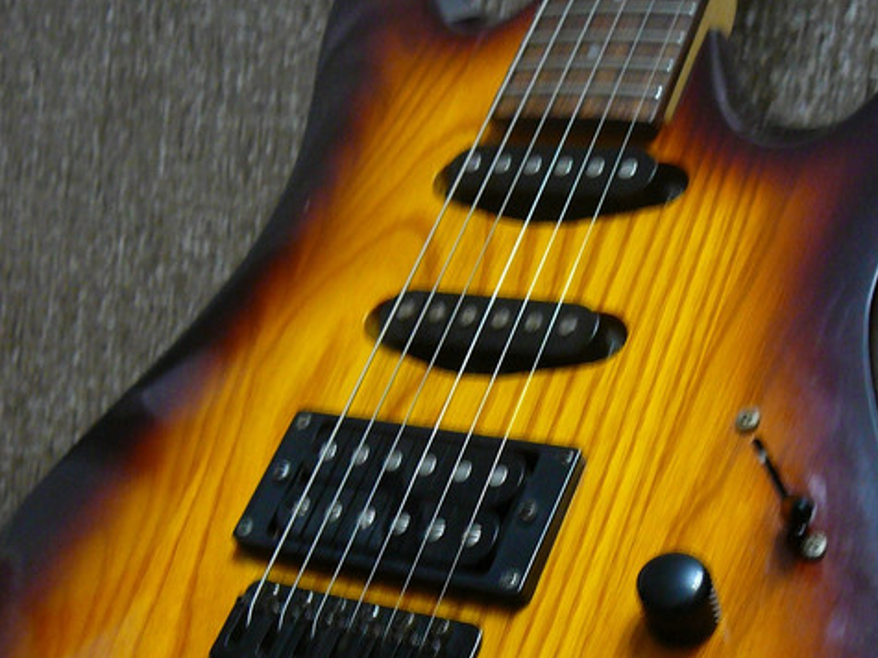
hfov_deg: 32.7
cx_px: 451
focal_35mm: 59
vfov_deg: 24.3
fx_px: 1496
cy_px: 545
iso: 200
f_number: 2.8
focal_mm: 5.2
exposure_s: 1/6
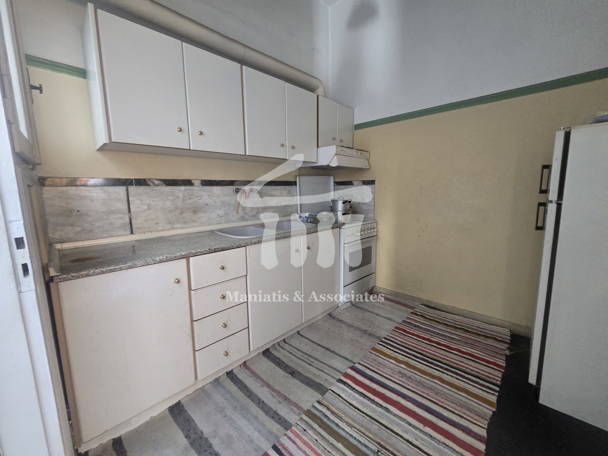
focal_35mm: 13
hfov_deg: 106.2
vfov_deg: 89.9
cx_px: 304
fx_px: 228
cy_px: 228
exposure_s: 1/50
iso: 640
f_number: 2.2
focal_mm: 2.2
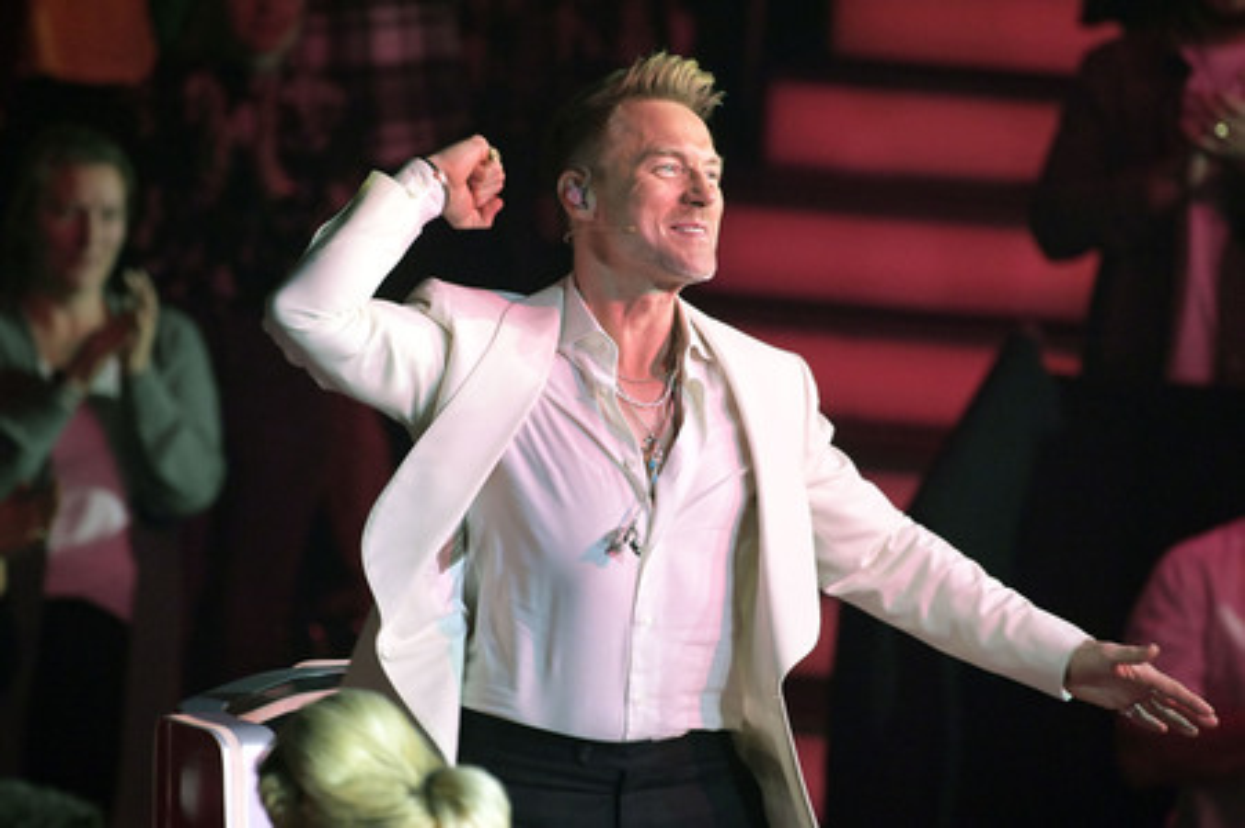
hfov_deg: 4.9
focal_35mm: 420
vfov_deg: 3.3
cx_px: 622
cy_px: 414
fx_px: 14514
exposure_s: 1/400
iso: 12800
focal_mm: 420
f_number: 5.6
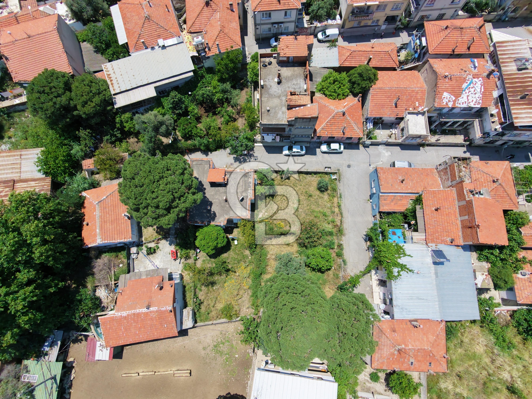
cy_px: 200
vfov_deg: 78.1
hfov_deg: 94.5
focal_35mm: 16
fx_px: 246
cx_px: 266
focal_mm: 3.05
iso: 100
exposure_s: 1/800
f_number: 2.2
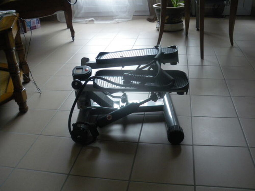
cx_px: 128
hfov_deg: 51.4
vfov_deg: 39.7
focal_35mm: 36
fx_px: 265
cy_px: 96
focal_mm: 6.3
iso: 400
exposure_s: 1/50
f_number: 3.5
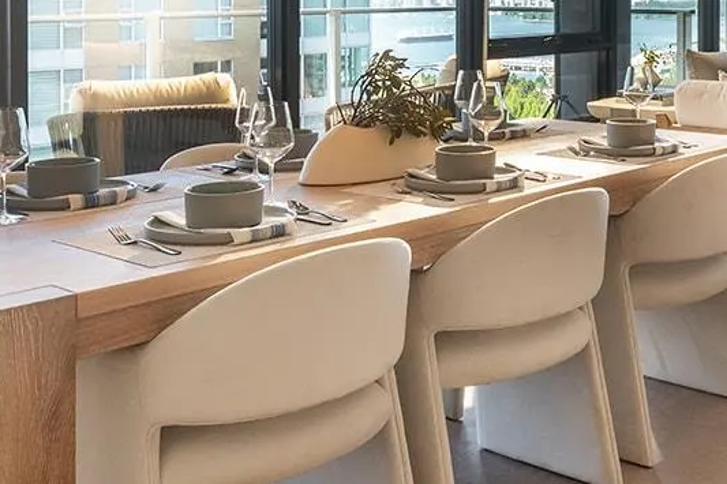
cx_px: 640
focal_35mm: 57
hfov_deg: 33.4
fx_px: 1151
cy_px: -12
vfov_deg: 22.7
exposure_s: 1/30
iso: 640
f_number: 18
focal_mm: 19
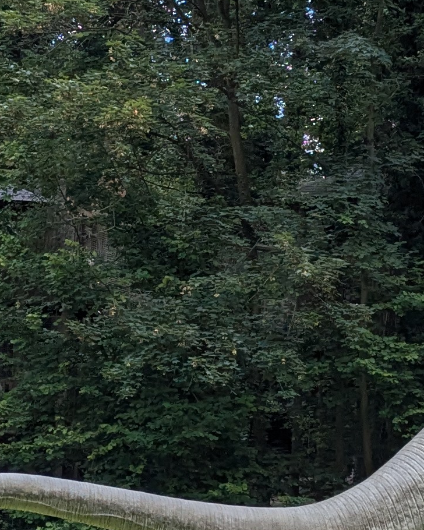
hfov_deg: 12.4
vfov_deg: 15.5
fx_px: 1945
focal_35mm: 124
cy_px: 267
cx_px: 174
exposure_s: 1/1393
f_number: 1.89
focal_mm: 5.43
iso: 42
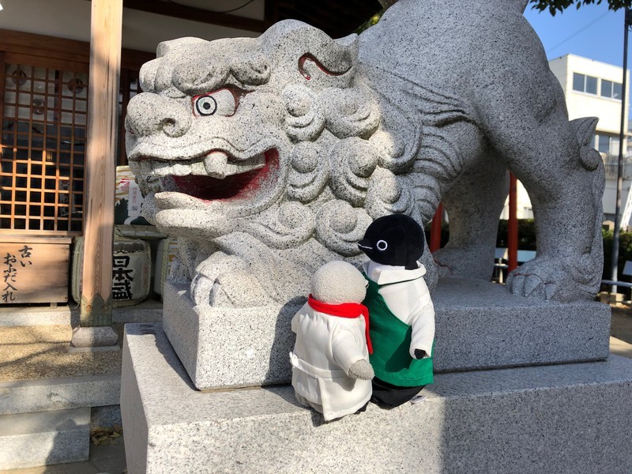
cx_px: 316
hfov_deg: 63.4
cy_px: 237
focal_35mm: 28
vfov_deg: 49.7
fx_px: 511
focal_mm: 3.99
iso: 20
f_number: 1.8
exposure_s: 1/1600
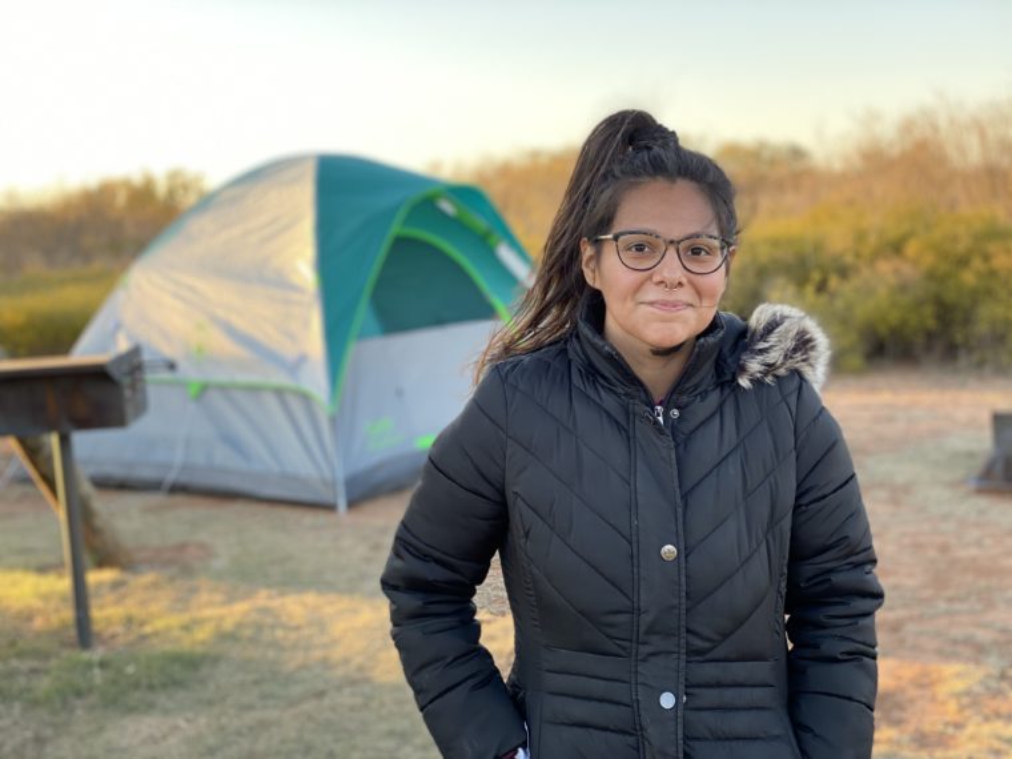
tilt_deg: -5.3
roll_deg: +2.3
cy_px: 380
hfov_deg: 36.8
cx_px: 506
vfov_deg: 28.0
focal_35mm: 52
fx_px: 1520
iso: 32
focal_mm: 6
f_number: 2
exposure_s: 1/122
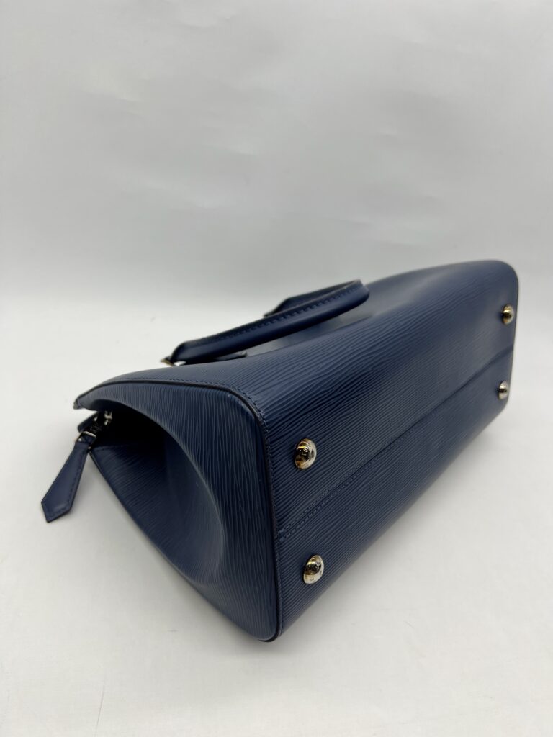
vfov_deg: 67.3
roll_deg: -11.2
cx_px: 276
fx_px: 554
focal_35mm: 26
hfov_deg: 53.1
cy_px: 368
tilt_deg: -29.8
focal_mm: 5.7
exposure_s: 1/275
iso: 40
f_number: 1.5
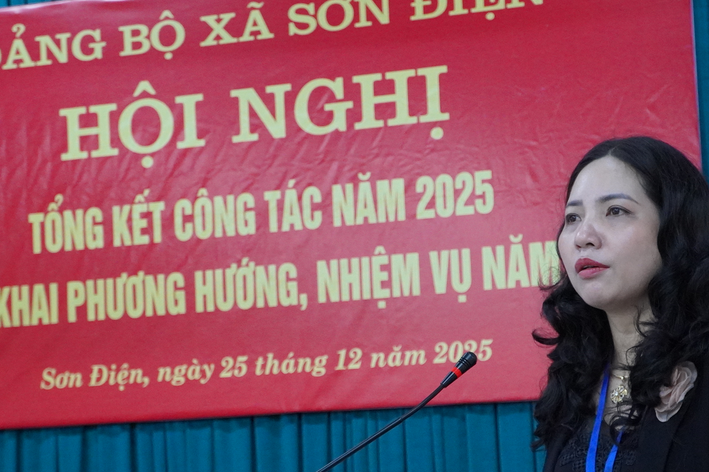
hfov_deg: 34.5
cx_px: 433
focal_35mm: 58
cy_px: 314
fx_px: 1138
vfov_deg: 23.3
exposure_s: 1/160
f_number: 4
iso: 4000
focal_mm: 23
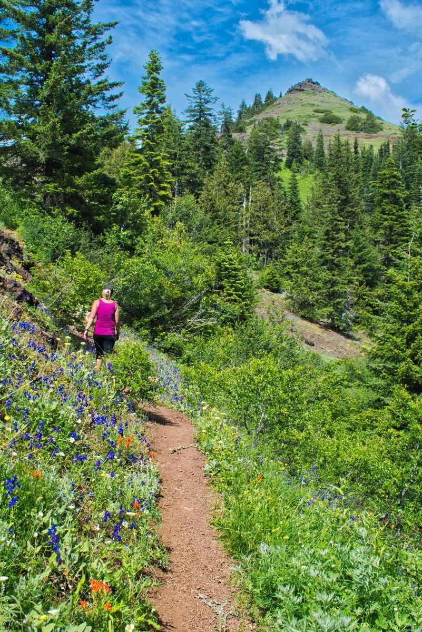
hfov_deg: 36.9
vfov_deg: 53.1
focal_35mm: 36
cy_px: 316
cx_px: 211
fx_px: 632
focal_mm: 24
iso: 400
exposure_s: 1/320
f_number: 10
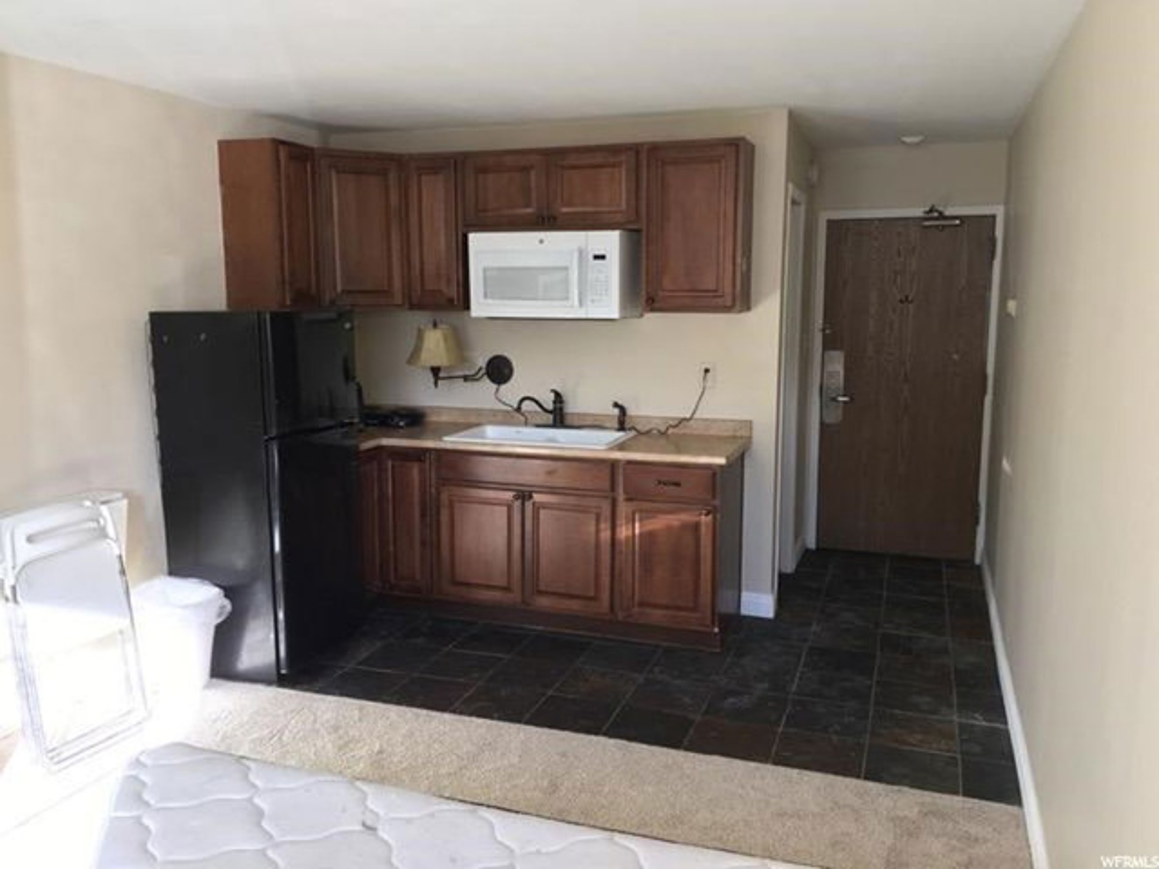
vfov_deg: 48.2
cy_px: 434
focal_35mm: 29
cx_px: 580
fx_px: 971
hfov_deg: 61.7
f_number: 2.2
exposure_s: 1/40
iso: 25
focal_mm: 4.15
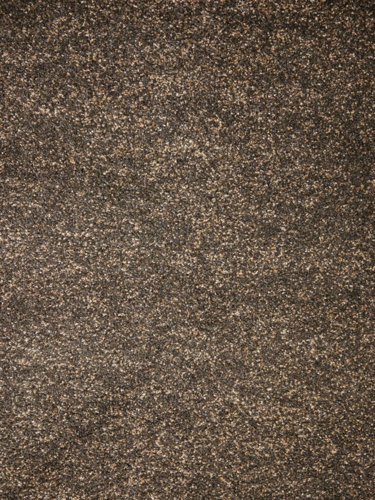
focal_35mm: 60
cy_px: 250
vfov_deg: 32.2
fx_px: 866
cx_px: 188
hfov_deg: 24.4
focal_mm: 30
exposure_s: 1/80
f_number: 3.5
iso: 800
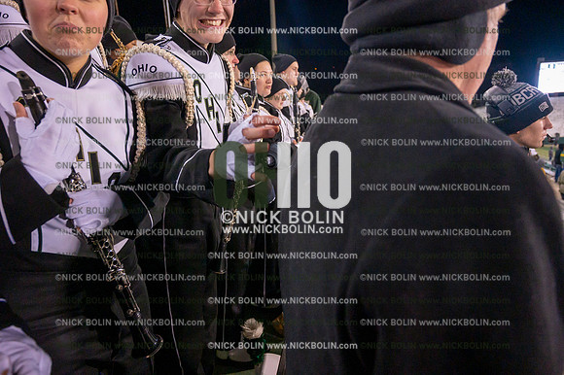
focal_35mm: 24
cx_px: 282
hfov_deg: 73.8
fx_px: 376
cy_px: 188
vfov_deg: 53.1
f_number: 4.5
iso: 5000
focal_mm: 24
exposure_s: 1/640
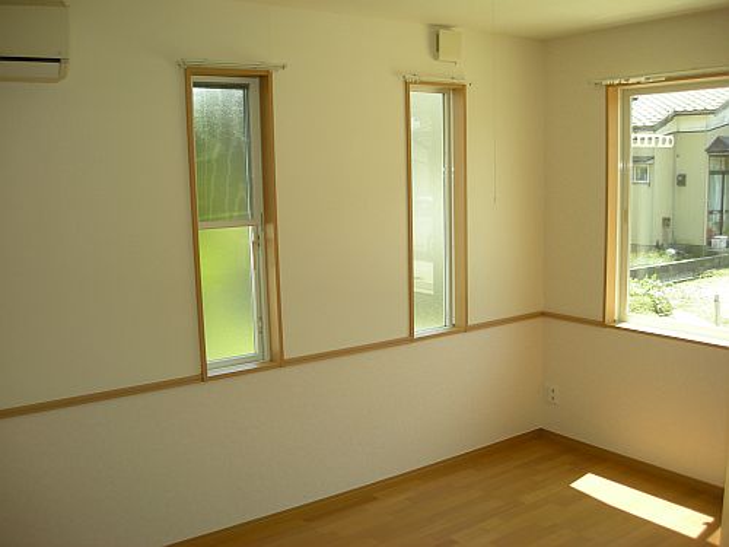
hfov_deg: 52.6
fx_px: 737
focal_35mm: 35
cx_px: 364
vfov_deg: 40.7
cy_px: 274
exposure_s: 1/158
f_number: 2.8
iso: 64
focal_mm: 5.7
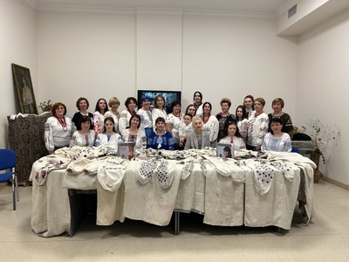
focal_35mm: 26
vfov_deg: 53.1
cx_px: 174
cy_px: 131
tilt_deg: -4.1
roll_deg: -0.2
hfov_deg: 67.3
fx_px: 262
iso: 80
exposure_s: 1/50
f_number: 1.5
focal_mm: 5.7
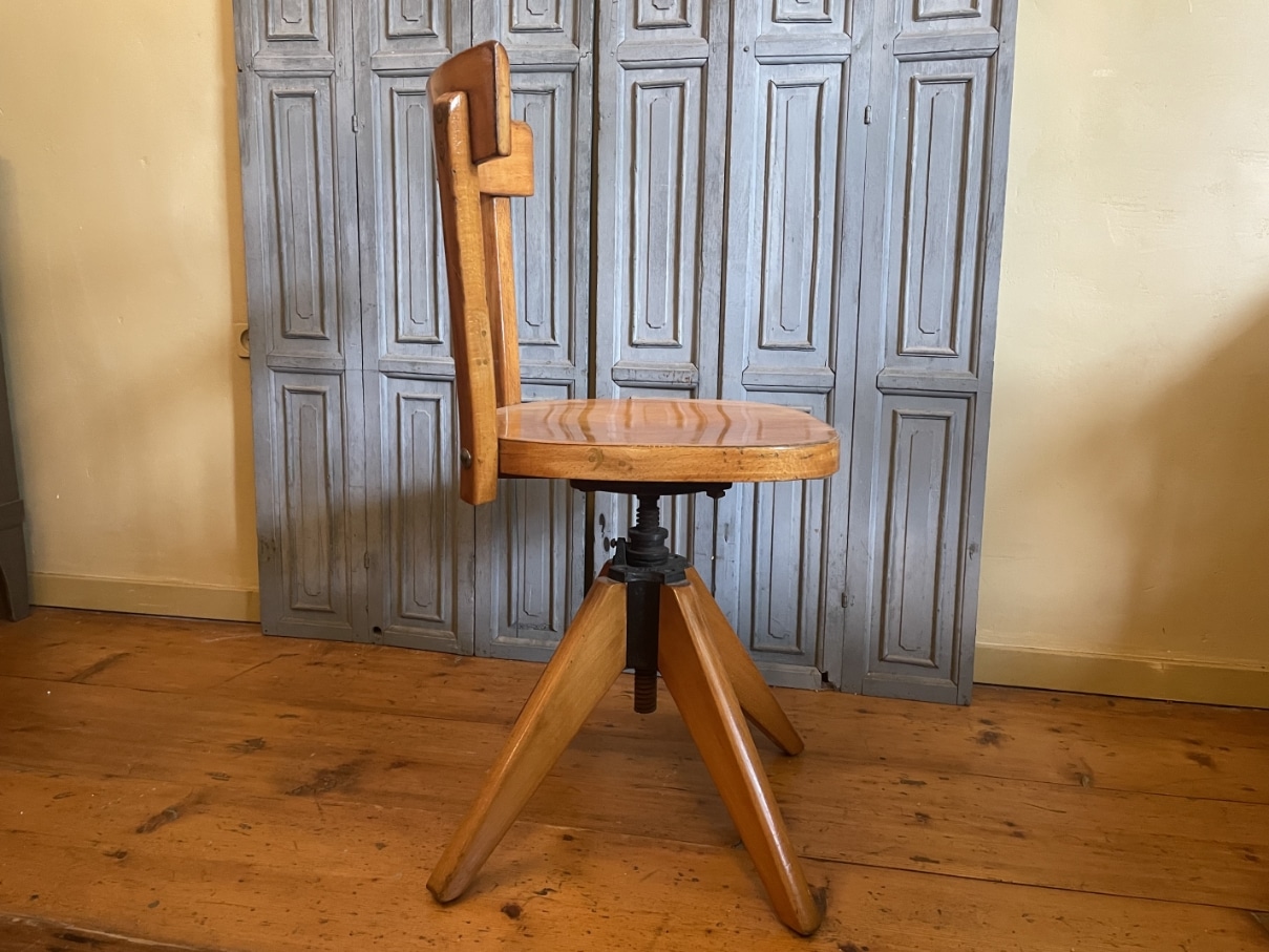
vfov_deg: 53.1
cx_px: 634
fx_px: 953
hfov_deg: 67.3
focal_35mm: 26
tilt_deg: -11.7
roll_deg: -0.3
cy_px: 476
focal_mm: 4.2
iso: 500
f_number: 1.6
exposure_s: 1/50
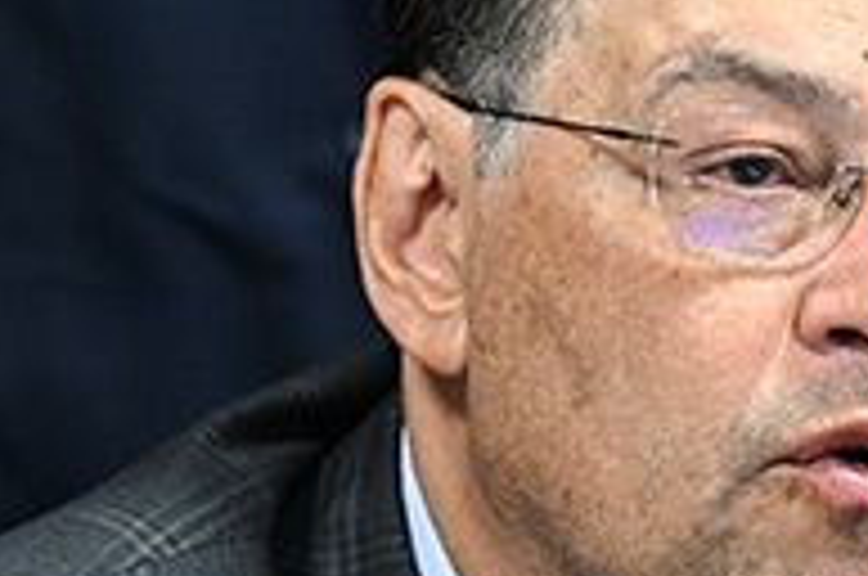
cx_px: 850
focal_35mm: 735
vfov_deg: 1.9
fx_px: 17692
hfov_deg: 2.8
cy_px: 594
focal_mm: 165
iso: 4000
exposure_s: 1/200
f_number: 3.2
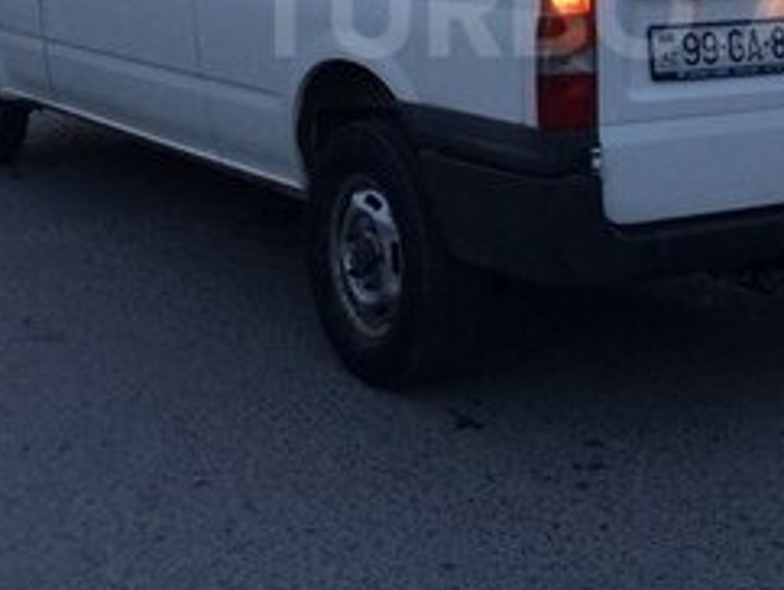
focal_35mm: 79
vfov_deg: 18.2
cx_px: 580
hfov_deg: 24.4
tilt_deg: -5.3
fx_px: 1791
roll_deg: +1.2
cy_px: 8
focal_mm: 4.15
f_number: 2.2
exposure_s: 1/33
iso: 40
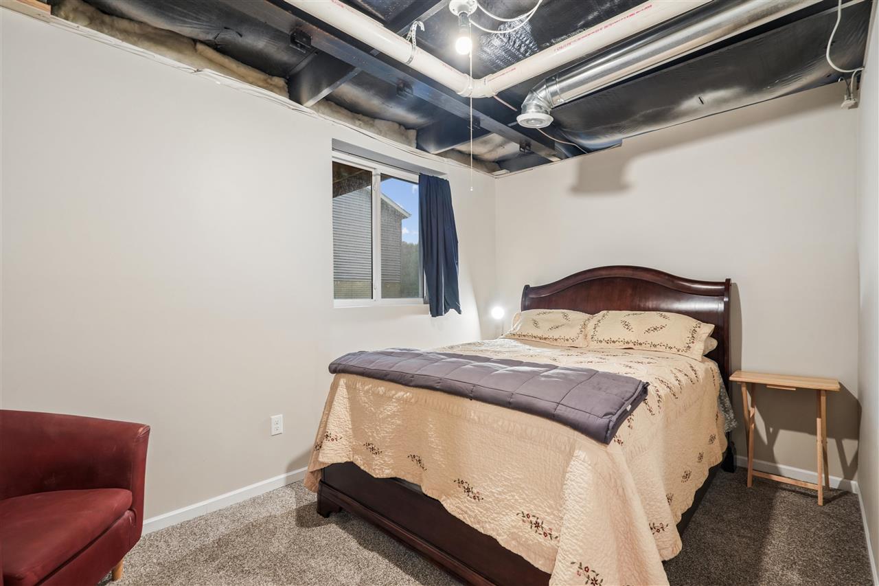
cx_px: 440
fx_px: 391
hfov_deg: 96.7
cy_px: 293
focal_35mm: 16
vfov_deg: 73.7
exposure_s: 1/2.5
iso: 640
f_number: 10
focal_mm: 16
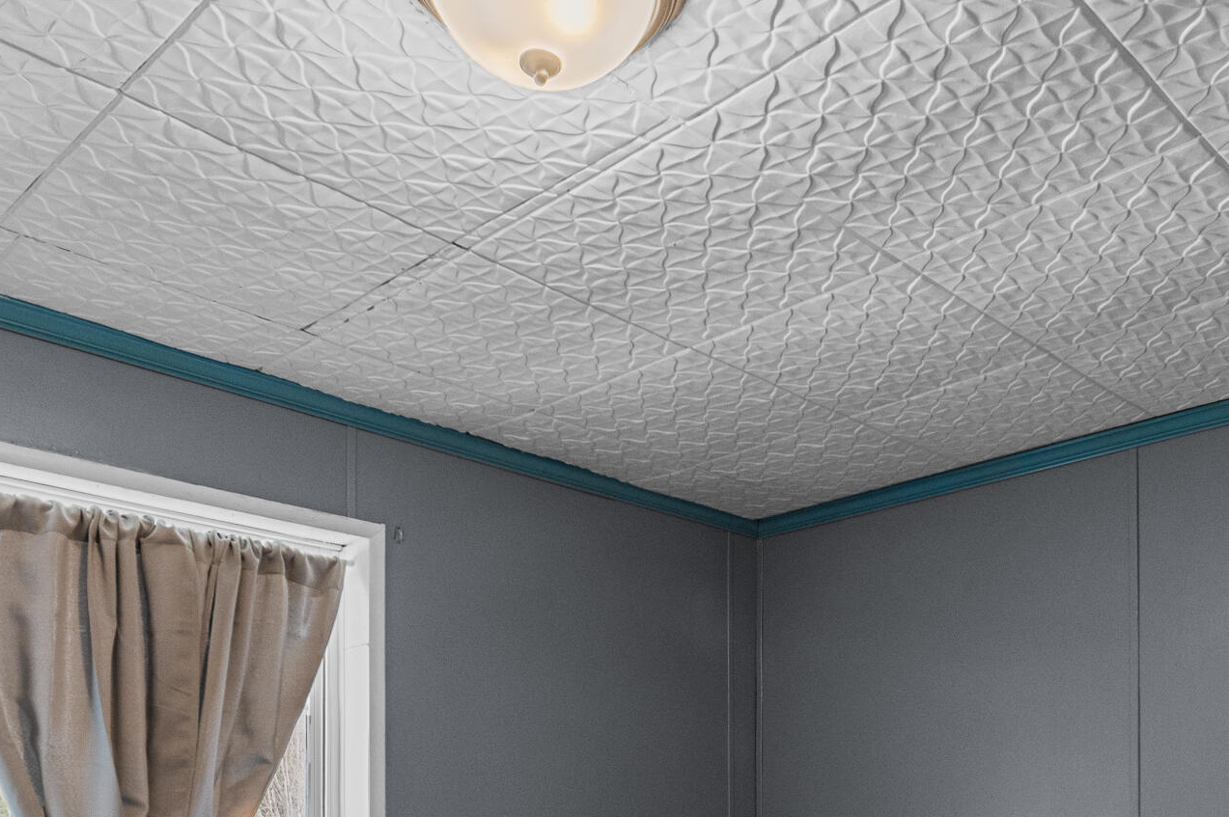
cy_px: 885
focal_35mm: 33
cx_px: 756
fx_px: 1126
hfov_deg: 56.7
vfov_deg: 34.7
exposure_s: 1/20
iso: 800
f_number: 8
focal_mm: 14
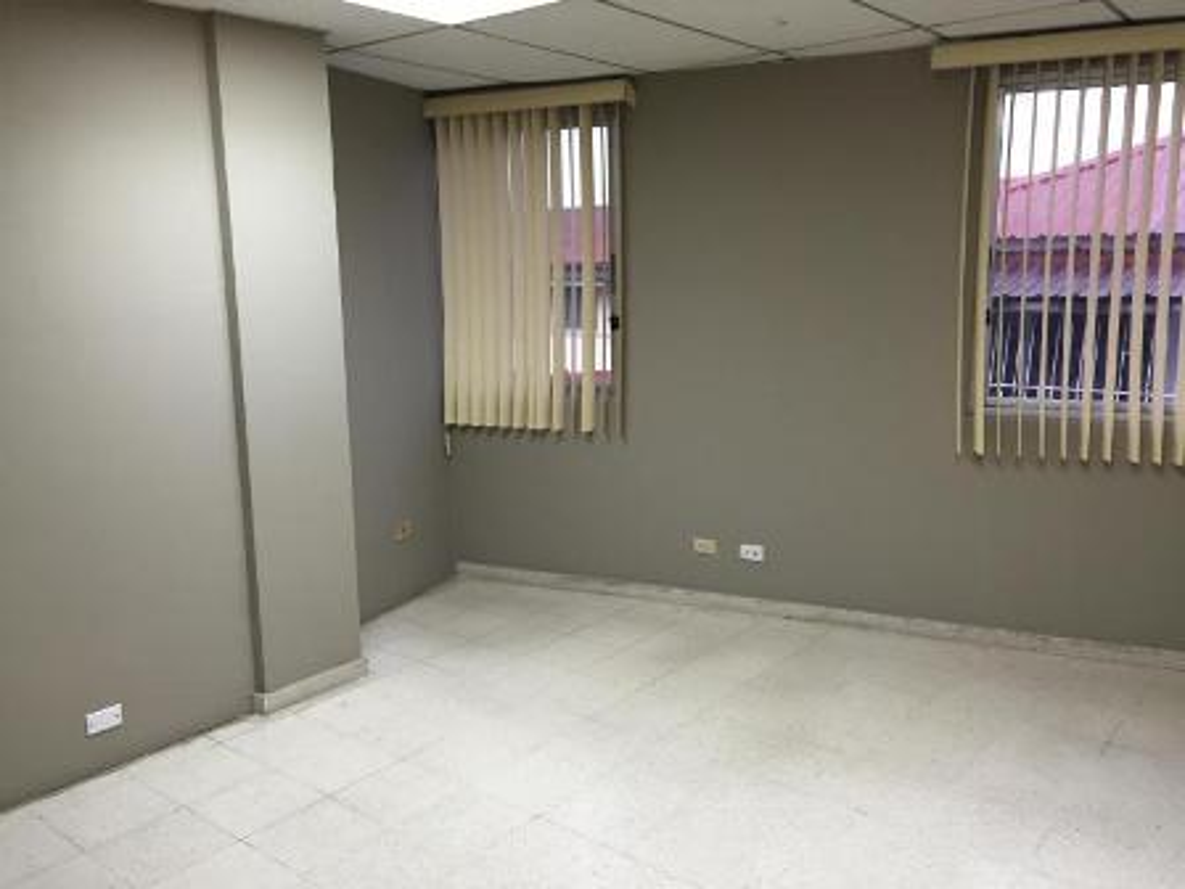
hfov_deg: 61.7
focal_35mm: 29
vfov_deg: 48.2
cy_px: 444
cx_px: 592
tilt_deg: -10.6
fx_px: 993
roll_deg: -0.3
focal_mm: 4.15
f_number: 2.2
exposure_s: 1/30
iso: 64
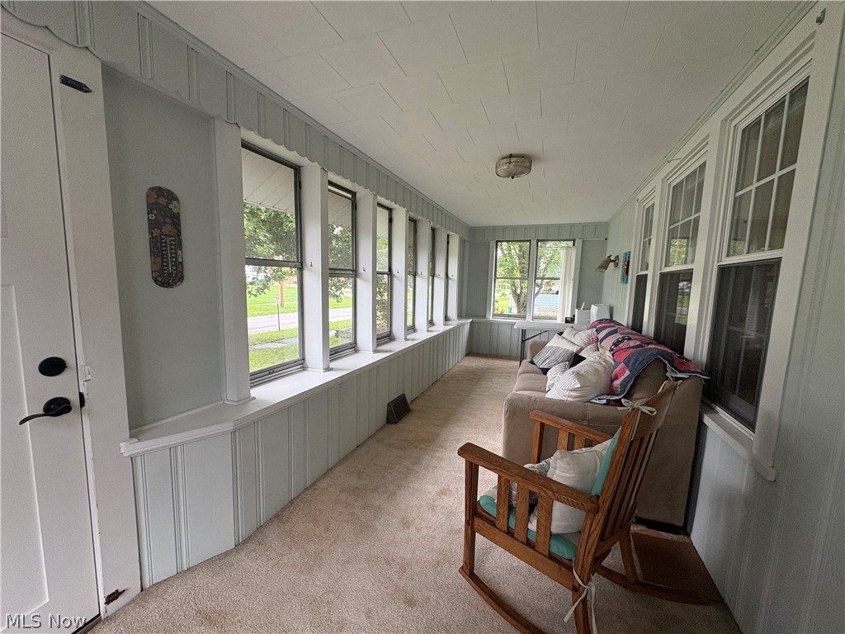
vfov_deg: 85.7
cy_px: 317
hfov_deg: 102.1
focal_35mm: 14
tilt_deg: -6.2
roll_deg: -1.6
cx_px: 422
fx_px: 342
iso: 250
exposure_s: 1/81
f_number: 2.2
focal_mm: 2.22
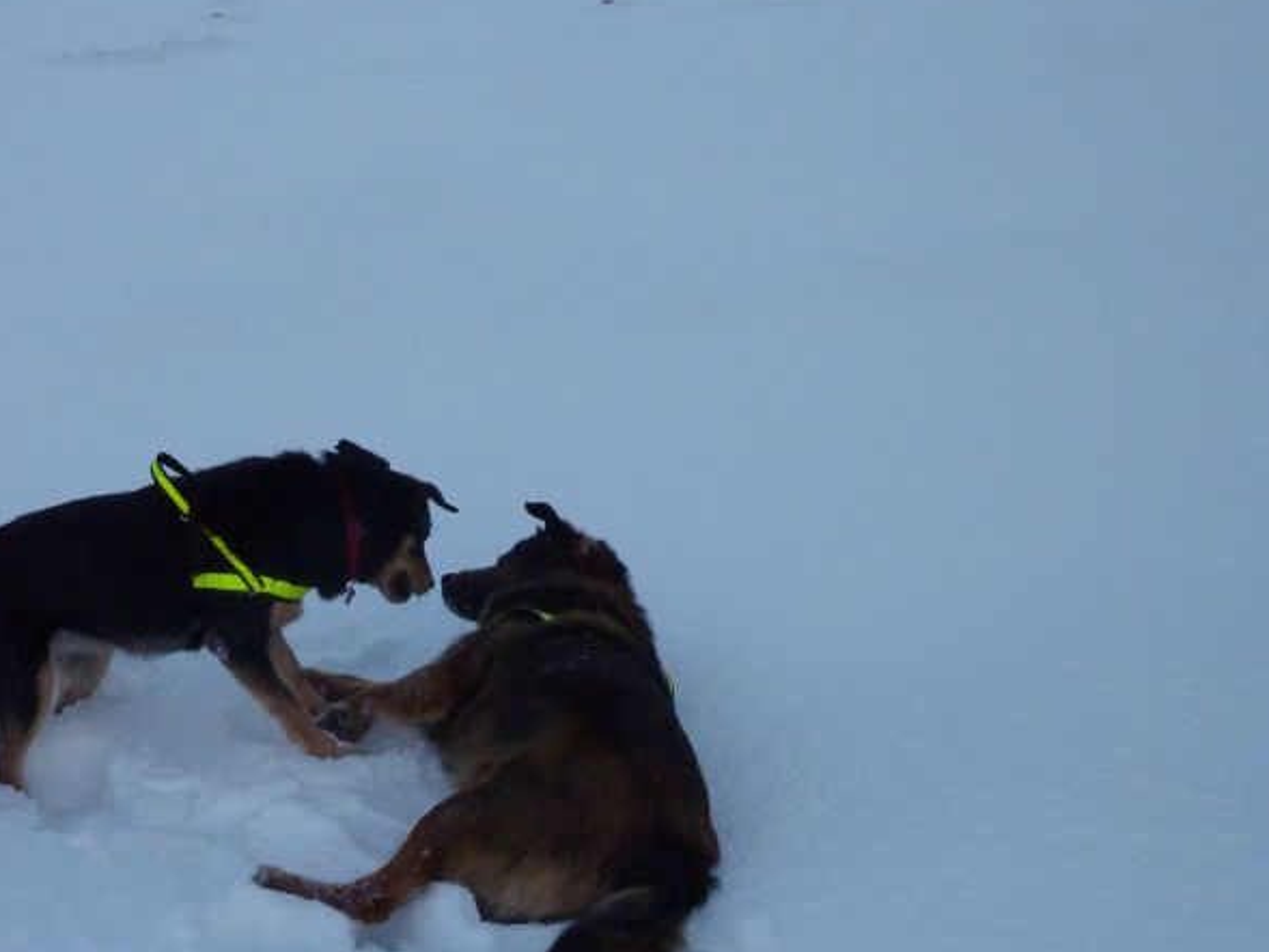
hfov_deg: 33.5
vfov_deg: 25.6
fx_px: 2090
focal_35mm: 57
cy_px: 549
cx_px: 442
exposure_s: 1/250
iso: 200
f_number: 4
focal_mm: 6.9
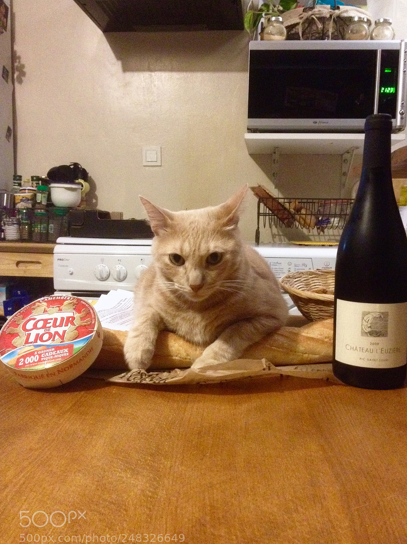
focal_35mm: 37
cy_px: 279
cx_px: 212
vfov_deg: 50.1
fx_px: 580
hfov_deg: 38.6
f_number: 2.4
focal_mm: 4.28
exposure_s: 1/15
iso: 640
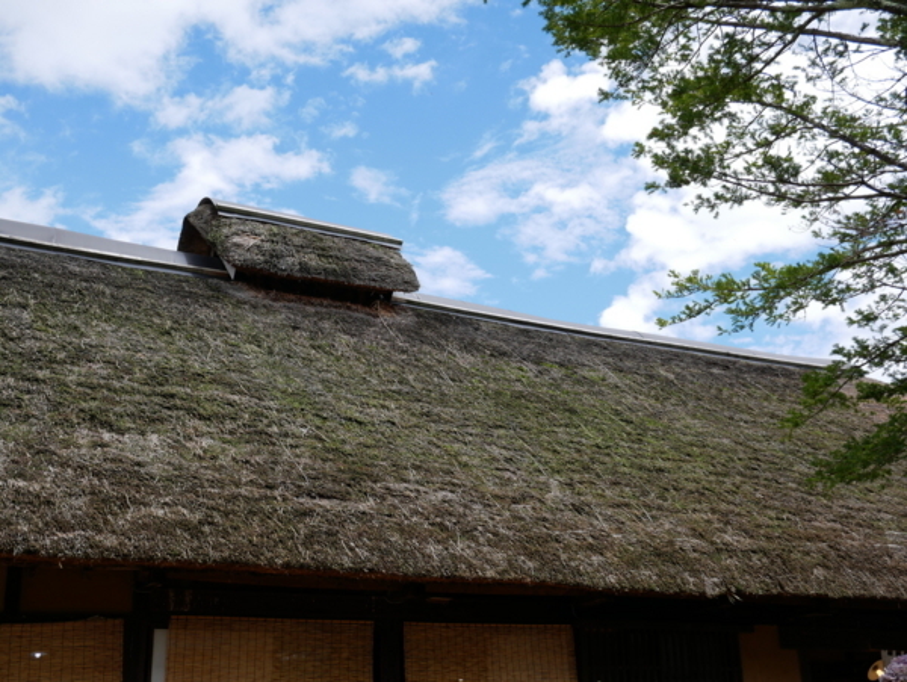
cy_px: 341
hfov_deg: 42.9
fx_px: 1154
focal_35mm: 44
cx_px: 454
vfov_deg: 32.9
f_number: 7.1
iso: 200
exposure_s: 1/320
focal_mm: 22
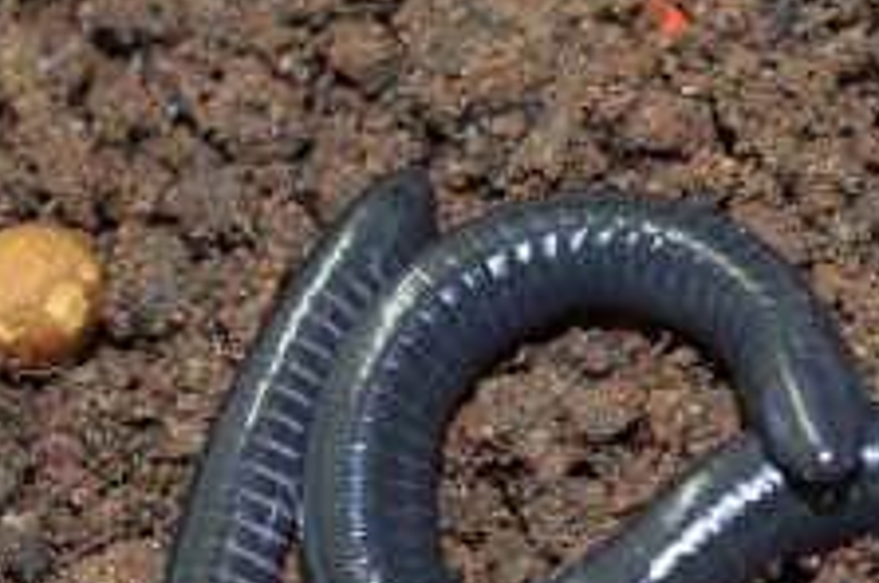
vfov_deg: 12.6
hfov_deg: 19.0
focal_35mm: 107
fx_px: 2609
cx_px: 658
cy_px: 620
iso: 900
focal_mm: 26
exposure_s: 1/60
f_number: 4.2
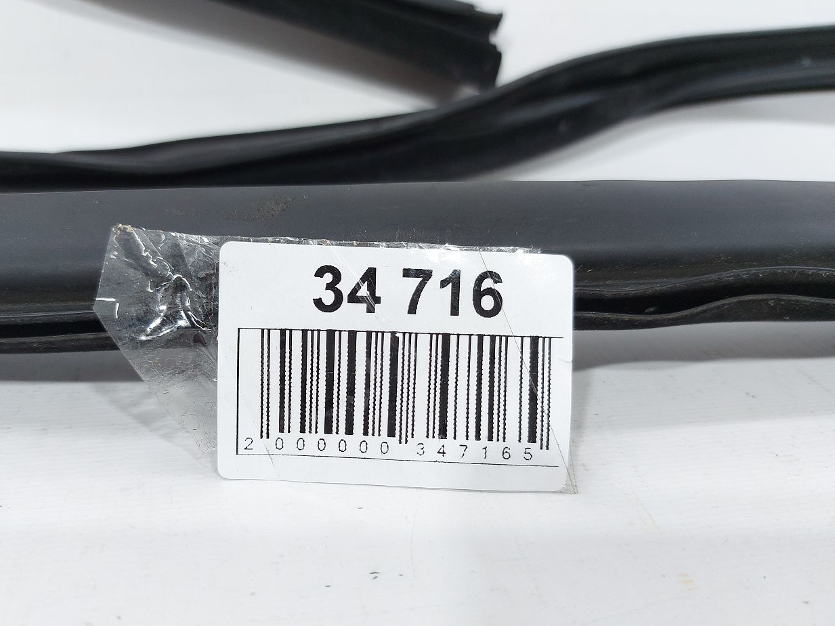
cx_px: 370
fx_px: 651
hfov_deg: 65.1
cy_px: 349
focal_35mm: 27
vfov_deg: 51.2
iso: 80
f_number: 1.8
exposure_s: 1/50
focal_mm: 5.23
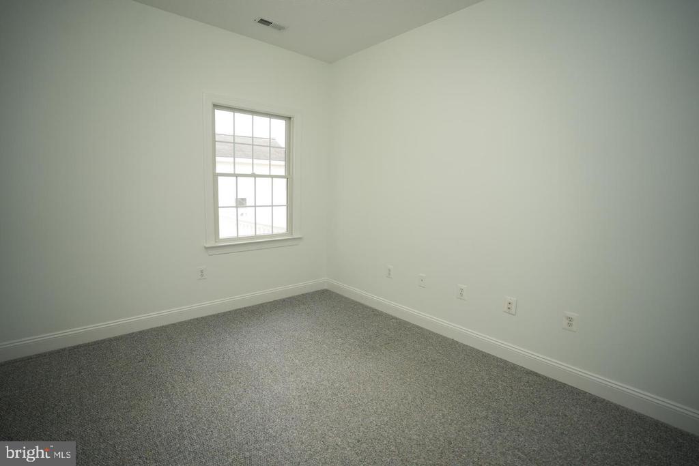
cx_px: 350
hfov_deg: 96.7
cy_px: 233
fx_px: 311
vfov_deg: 73.8
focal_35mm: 16
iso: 160
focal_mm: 16
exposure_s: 1/60
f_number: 2.8
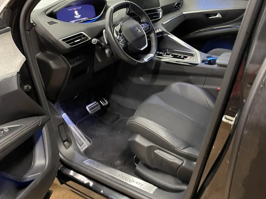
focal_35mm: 31
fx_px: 238
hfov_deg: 58.3
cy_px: 93
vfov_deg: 45.4
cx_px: 145
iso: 640
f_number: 1.6
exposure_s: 1/25
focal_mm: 4.2
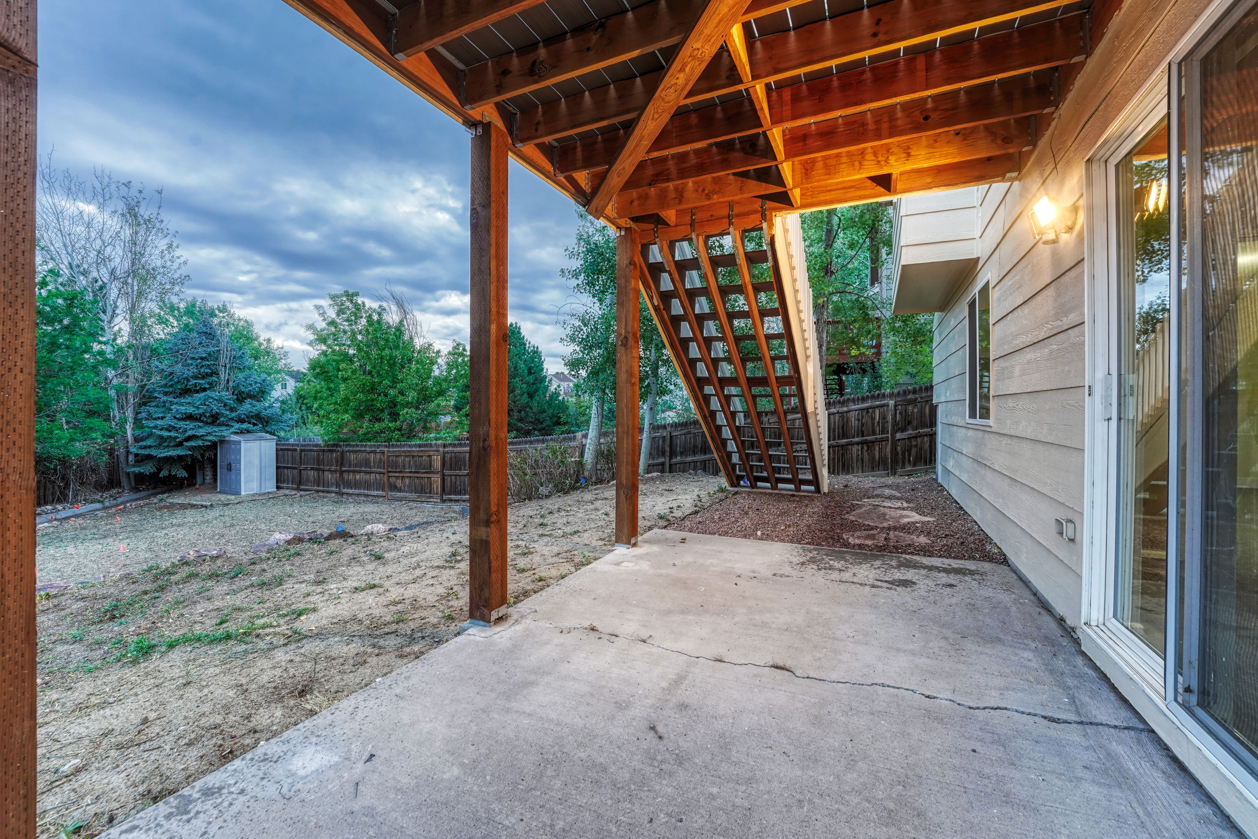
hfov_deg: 104.3
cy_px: 420
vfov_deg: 81.2
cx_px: 629
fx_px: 489
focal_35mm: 14
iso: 800
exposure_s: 1/2.5
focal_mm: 14
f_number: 8
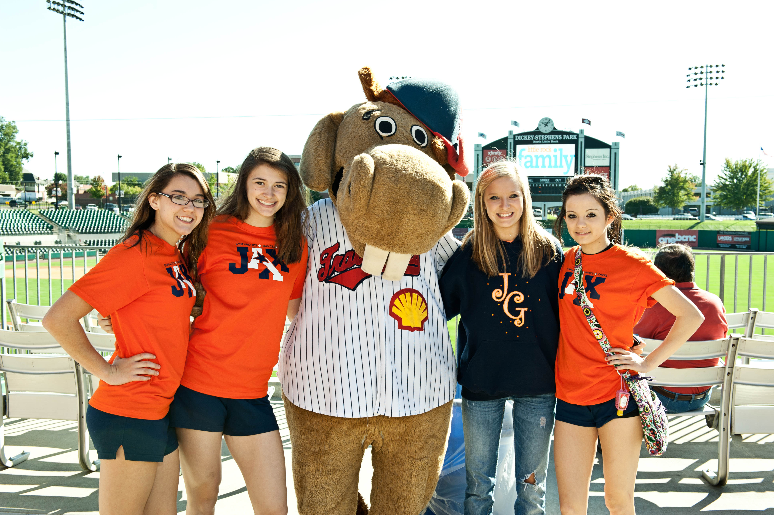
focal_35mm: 40
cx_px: 387
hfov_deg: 48.5
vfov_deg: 33.4
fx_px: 859
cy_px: 258
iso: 400
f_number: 9
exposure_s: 1/200
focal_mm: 40
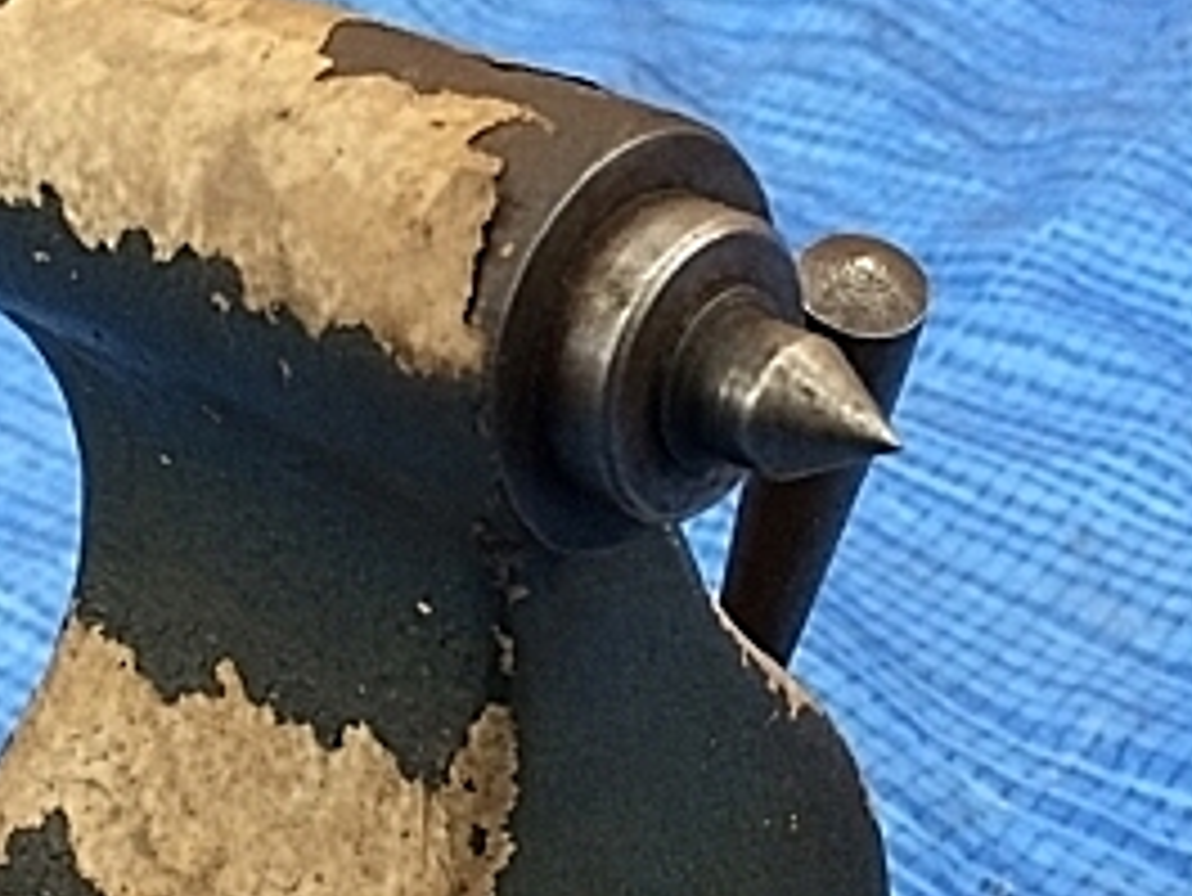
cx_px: 648
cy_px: 486
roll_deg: +5.2
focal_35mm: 70
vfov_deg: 21.0
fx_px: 2412
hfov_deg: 27.8
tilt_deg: -37.7
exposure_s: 1/30
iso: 125
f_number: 2.2
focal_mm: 4.15
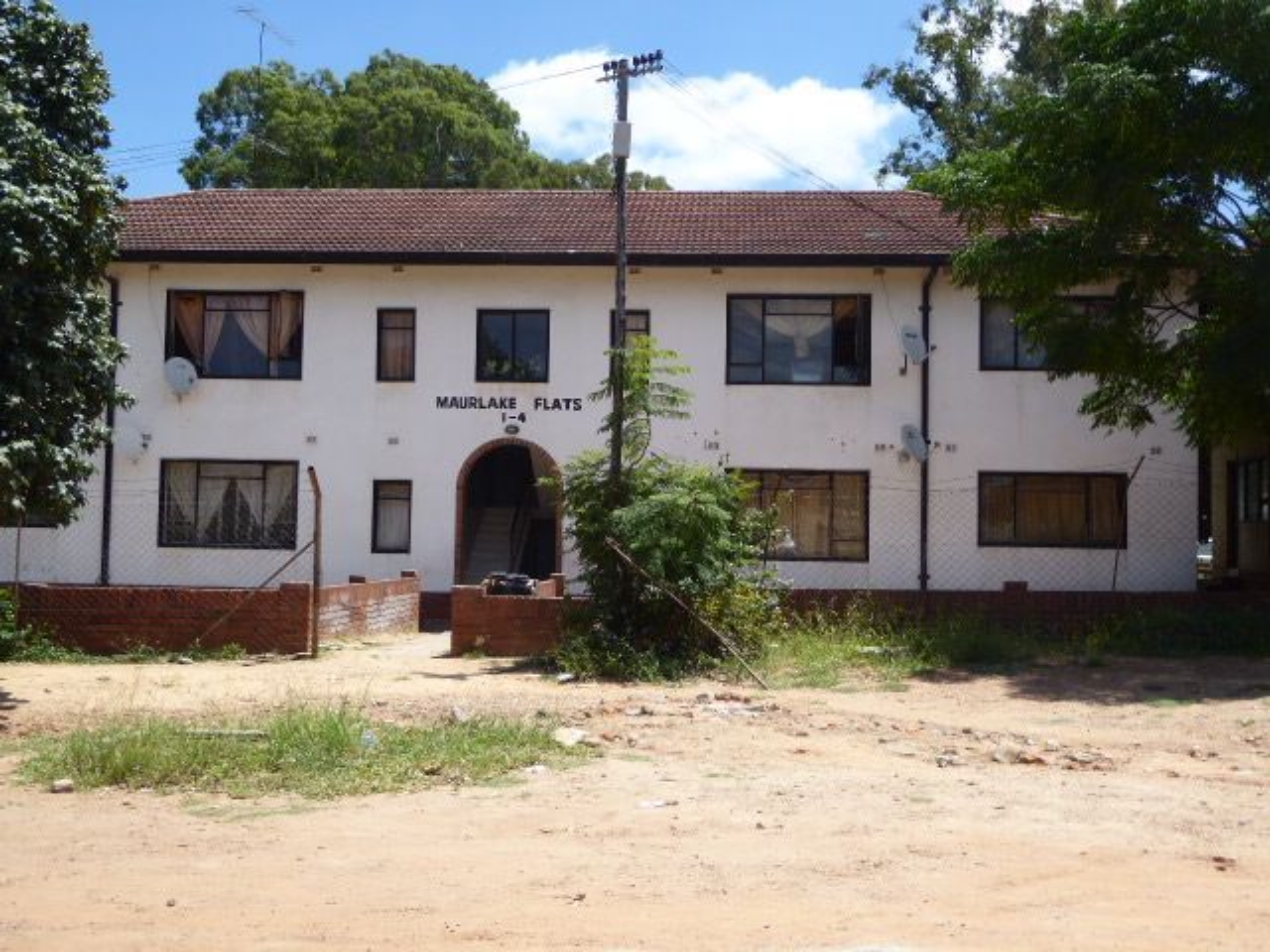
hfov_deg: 44.8
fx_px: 1541
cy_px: 476
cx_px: 635
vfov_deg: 34.3
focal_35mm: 42
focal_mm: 7.2
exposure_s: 1/500
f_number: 3.8
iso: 80
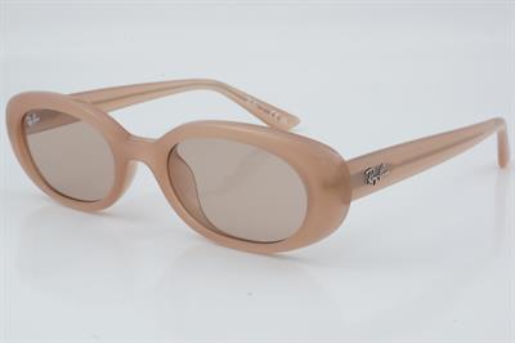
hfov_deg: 27.0
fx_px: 1072
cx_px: 258
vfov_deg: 18.2
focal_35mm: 75
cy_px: 172
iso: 100
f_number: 32
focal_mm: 50
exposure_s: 1/3
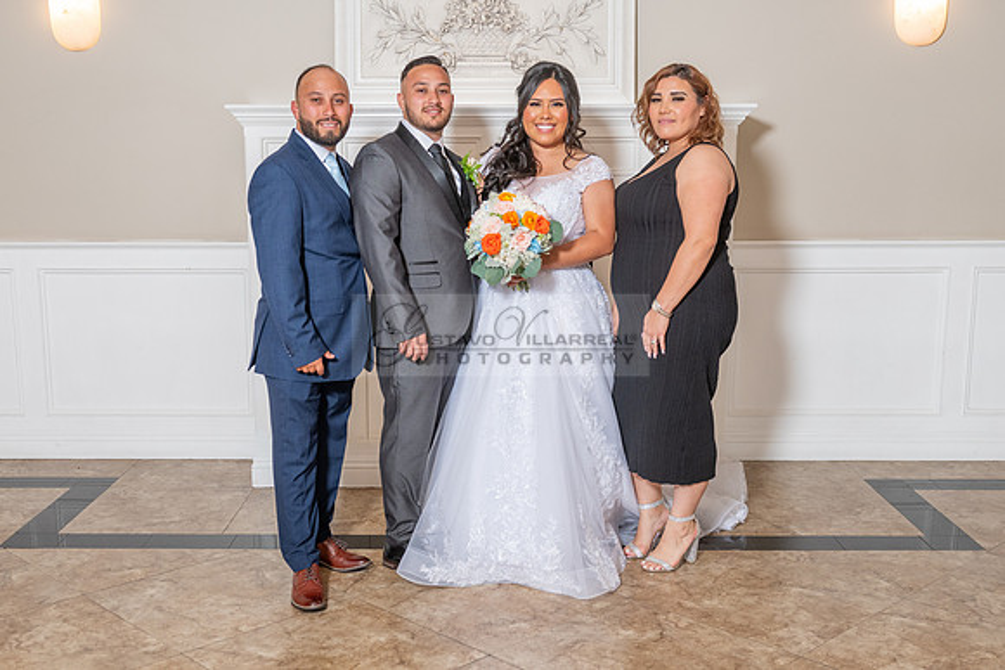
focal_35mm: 42
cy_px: 367
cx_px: 470
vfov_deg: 31.7
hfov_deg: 46.1
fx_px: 1179
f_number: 4.5
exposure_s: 1/160
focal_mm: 35
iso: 640
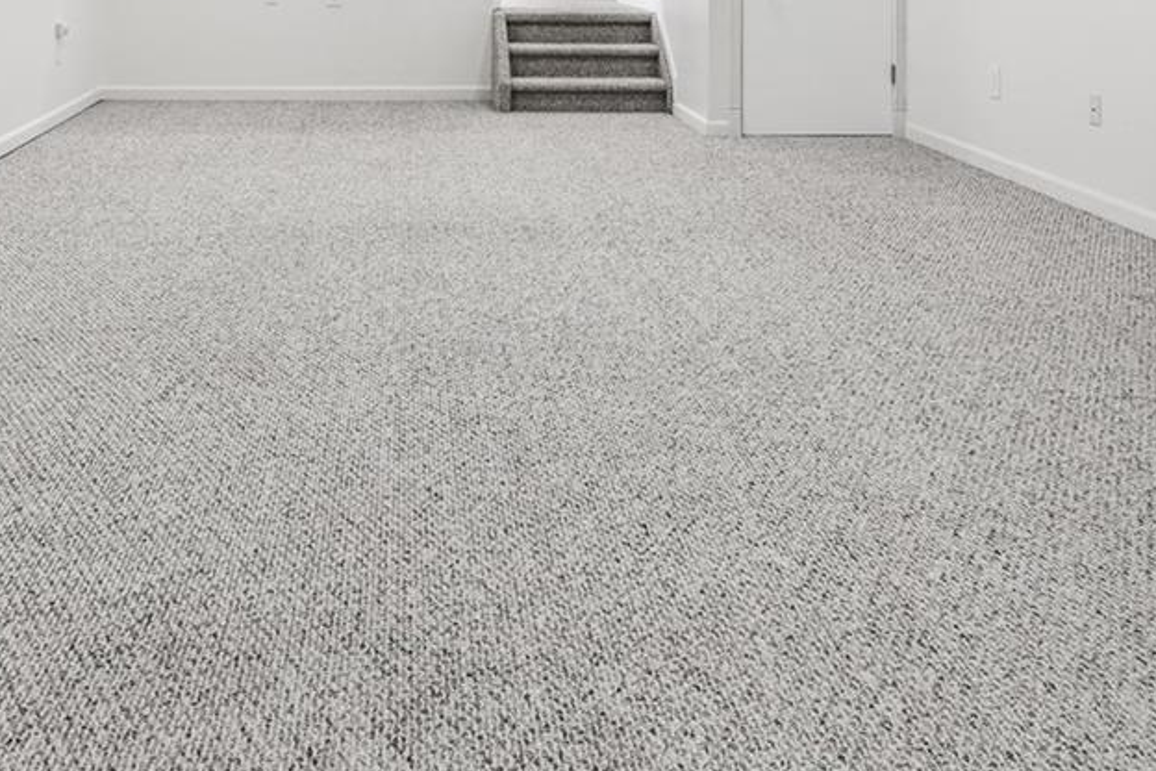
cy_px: -80
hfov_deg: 46.7
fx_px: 1316
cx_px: 393
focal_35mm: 41
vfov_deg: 29.4
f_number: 8
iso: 500
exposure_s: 1/8
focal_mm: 16
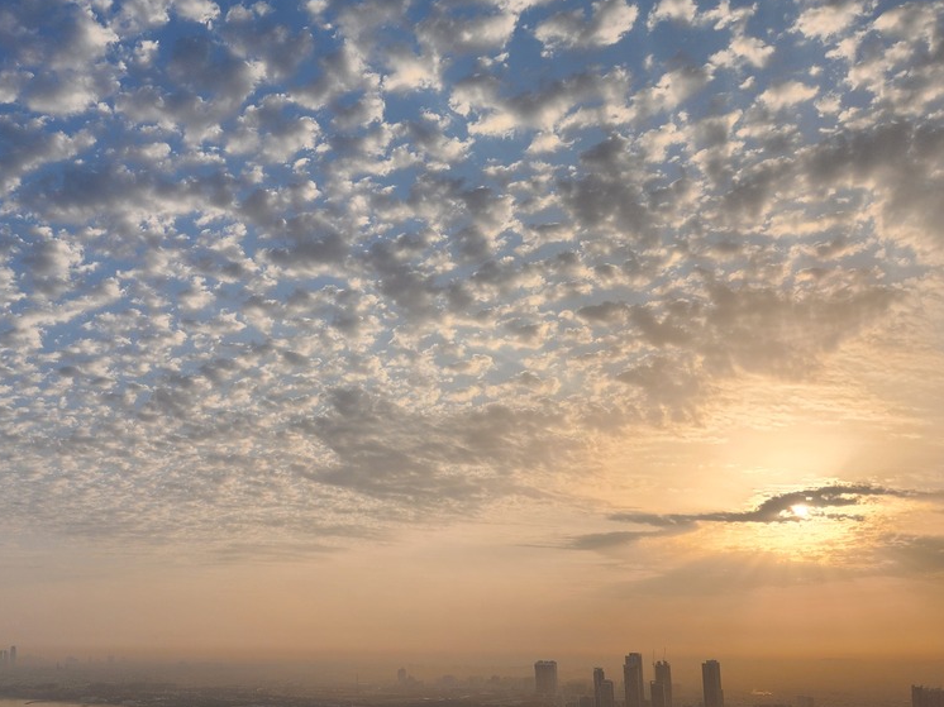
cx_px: 247
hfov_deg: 48.4
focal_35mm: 37
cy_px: 510
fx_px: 1009
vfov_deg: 37.9
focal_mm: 5.4
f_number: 1.8
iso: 20
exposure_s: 1/2905
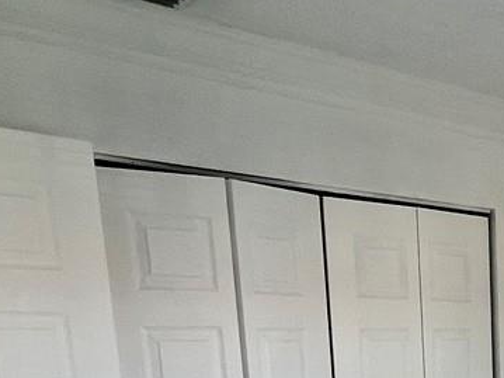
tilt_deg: -14.8
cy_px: 562
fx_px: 844
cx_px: 591
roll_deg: +1.7
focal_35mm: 58
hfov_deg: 29.1
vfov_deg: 21.3
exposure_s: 1/99
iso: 50
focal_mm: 1.57
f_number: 1.8
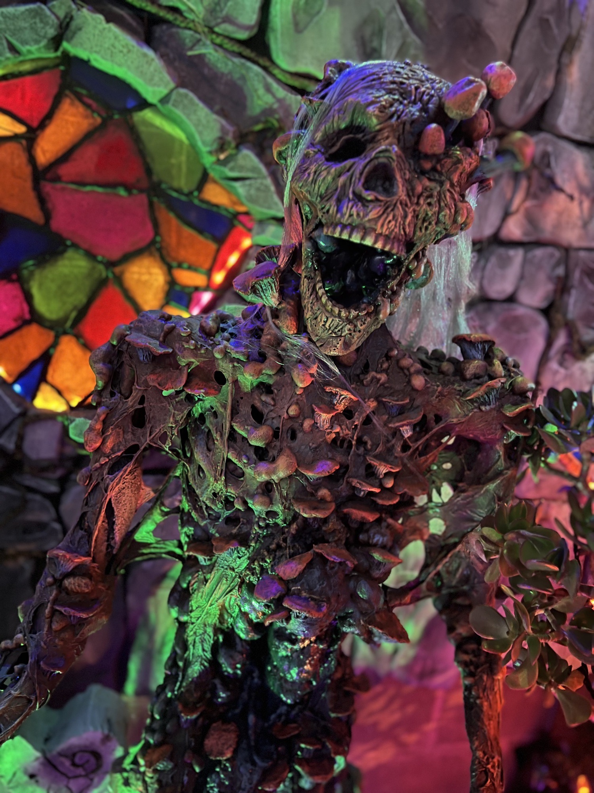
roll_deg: -5.9
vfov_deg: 67.3
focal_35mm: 26
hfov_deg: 53.1
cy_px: 396
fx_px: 595
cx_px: 297
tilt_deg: -17.9
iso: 640
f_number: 1.5
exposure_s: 1/12
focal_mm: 5.7
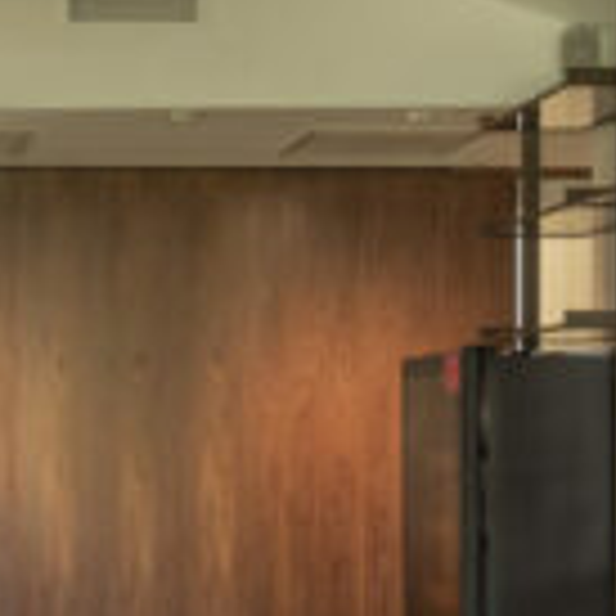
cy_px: 418
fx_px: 1973
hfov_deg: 17.1
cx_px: -81
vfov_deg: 17.7
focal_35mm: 98
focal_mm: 22
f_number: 6.3
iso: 100
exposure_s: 1/5
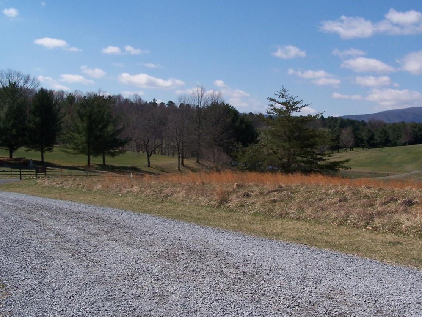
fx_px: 561
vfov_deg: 31.5
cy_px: 149
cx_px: 242
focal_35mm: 46
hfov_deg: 41.1
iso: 80
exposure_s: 1/640
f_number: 5.6
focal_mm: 6.7
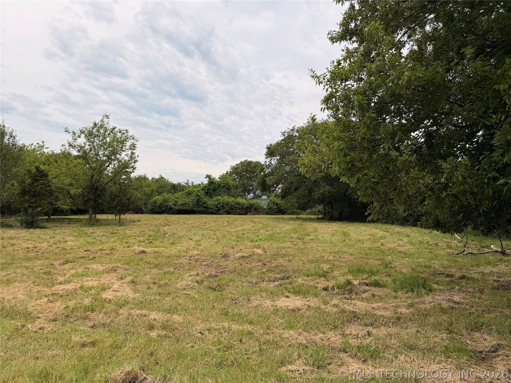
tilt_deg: +1.1
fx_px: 354
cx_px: 256
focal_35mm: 24
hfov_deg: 71.6
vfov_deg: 56.8
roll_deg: -0.7
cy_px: 192
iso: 80
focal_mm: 6.76
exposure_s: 1/7353
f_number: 1.78
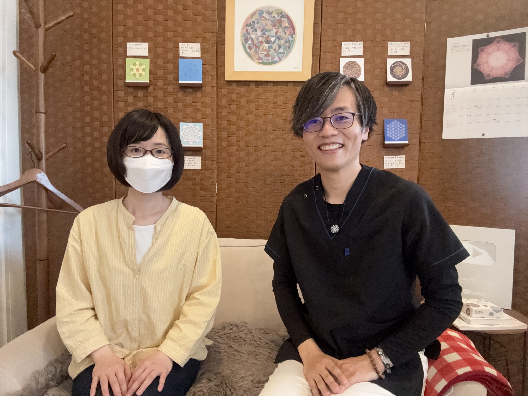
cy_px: 198
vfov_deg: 58.9
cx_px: 264
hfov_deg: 73.9
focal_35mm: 23
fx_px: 351
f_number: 1.9
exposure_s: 1/49
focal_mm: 2.69
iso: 320
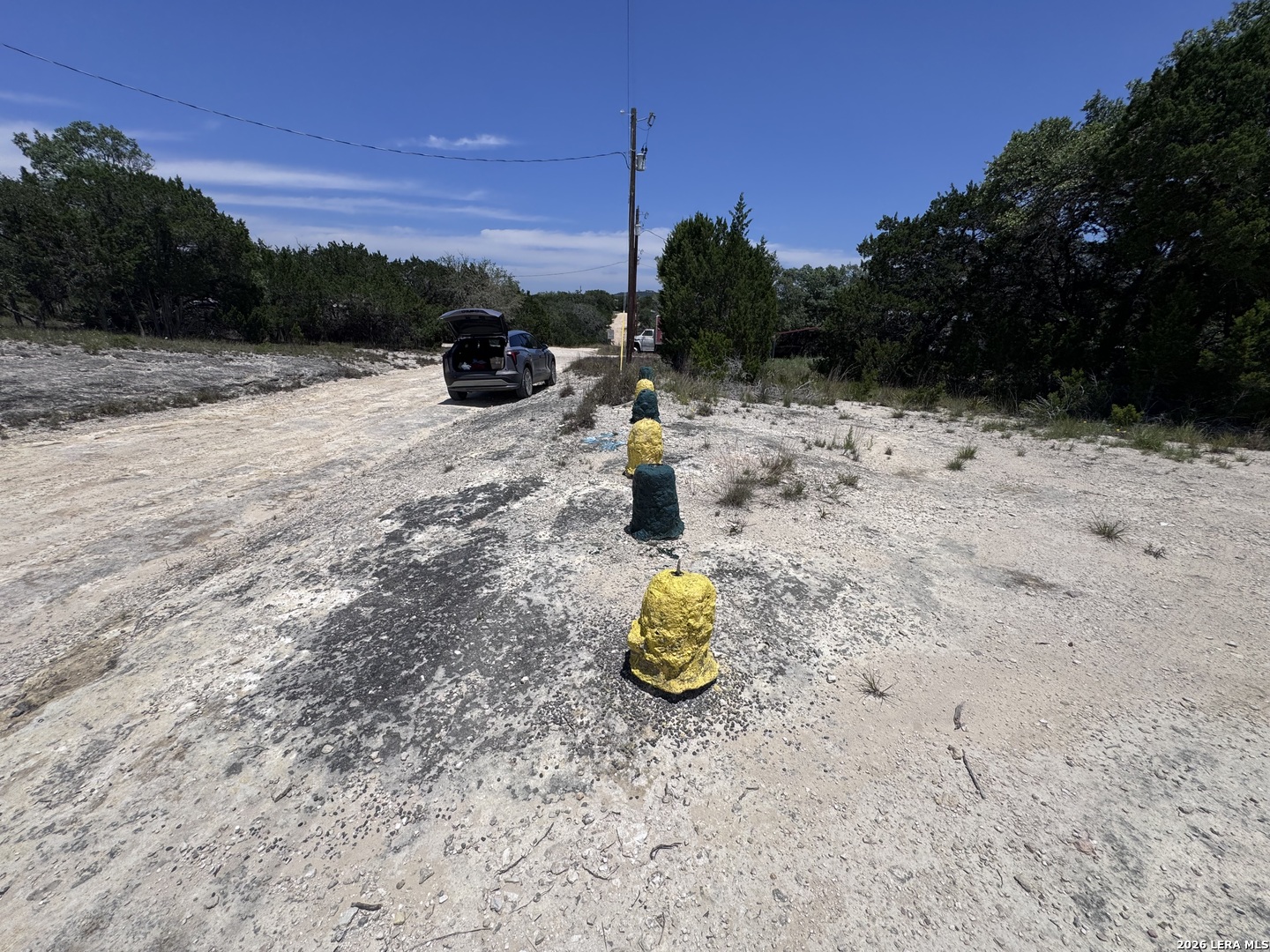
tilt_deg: -17.4
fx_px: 514
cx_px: 635
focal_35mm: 14
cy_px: 476
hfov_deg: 102.1
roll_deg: -1.6
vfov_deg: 85.7
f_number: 2.2
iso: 40
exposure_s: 1/3906
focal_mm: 2.22
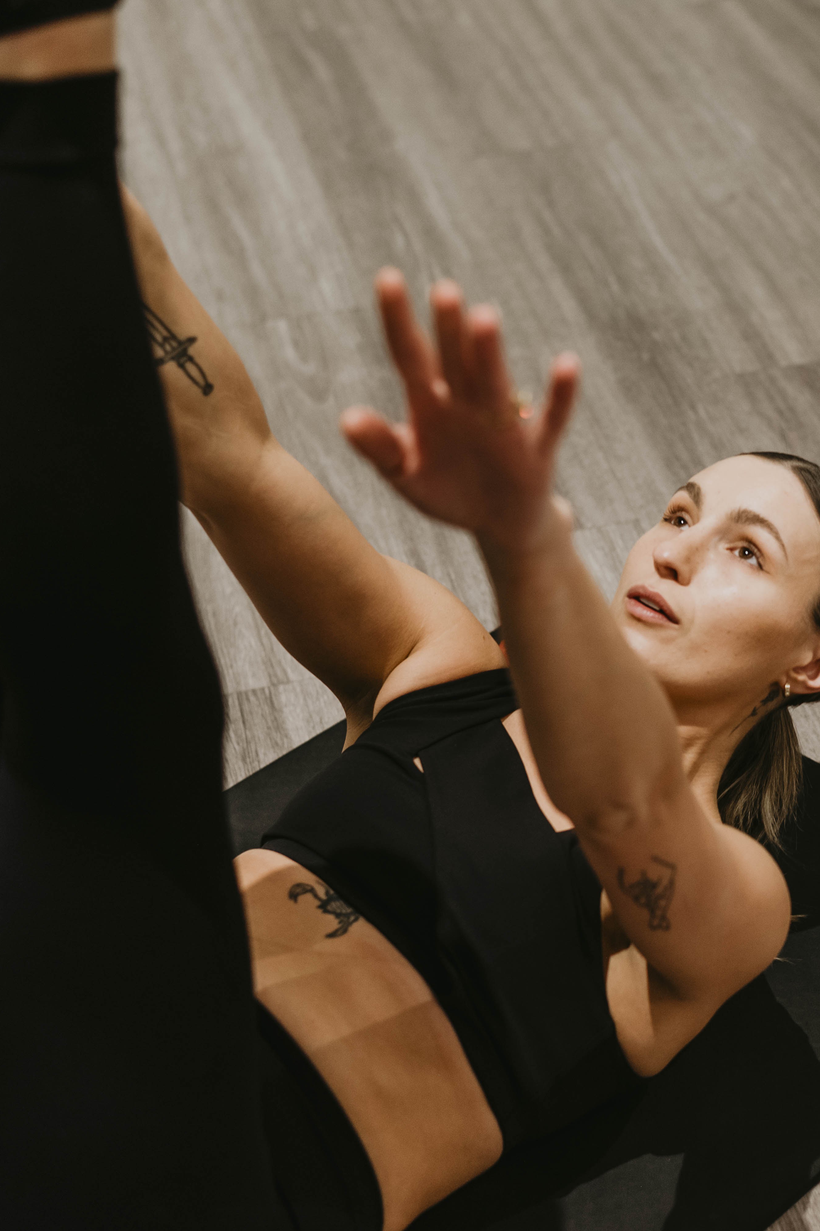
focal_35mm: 75
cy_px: 616
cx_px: 729
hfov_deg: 17.9
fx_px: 2562
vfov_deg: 27.0
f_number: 2.8
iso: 400
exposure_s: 1/200
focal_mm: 50
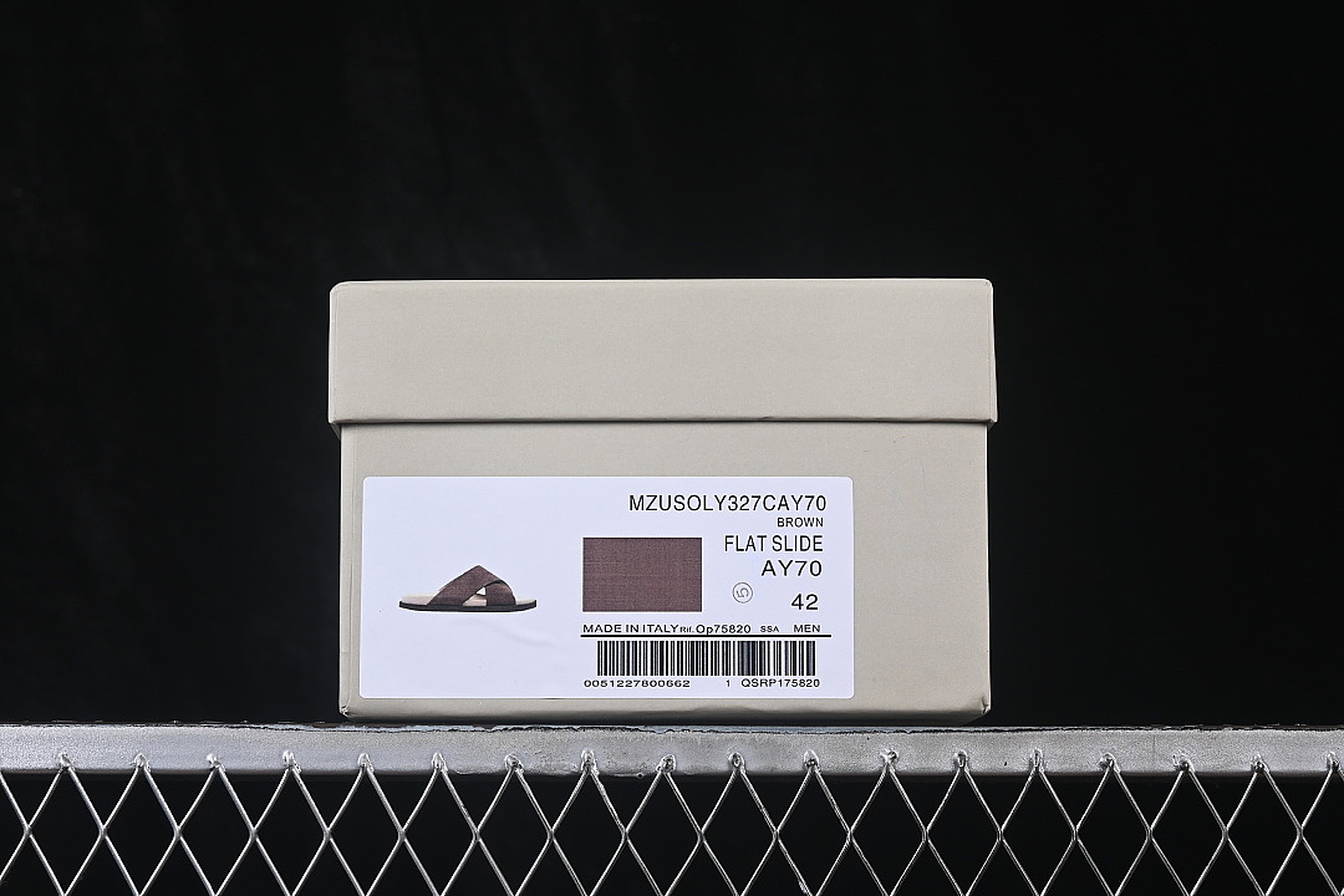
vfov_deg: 18.2
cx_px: 672
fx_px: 2800
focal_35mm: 75
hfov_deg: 27.0
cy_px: 448
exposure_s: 1/80
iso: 160
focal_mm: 50
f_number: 8
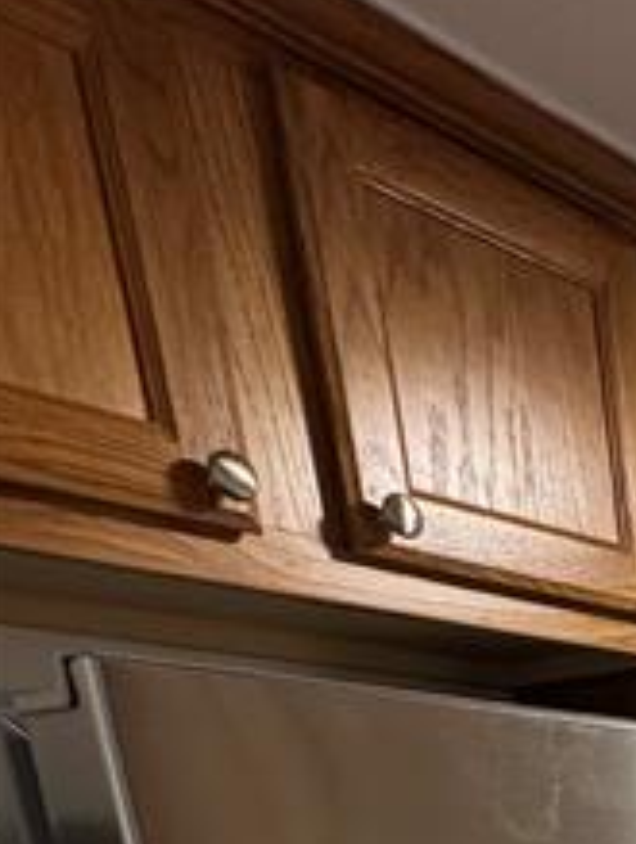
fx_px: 1197
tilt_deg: -17.1
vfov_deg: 27.8
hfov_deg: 21.6
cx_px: 1087
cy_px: 1237
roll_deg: +2.0
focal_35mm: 49
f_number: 2.2
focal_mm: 2.22
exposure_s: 1/60
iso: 320
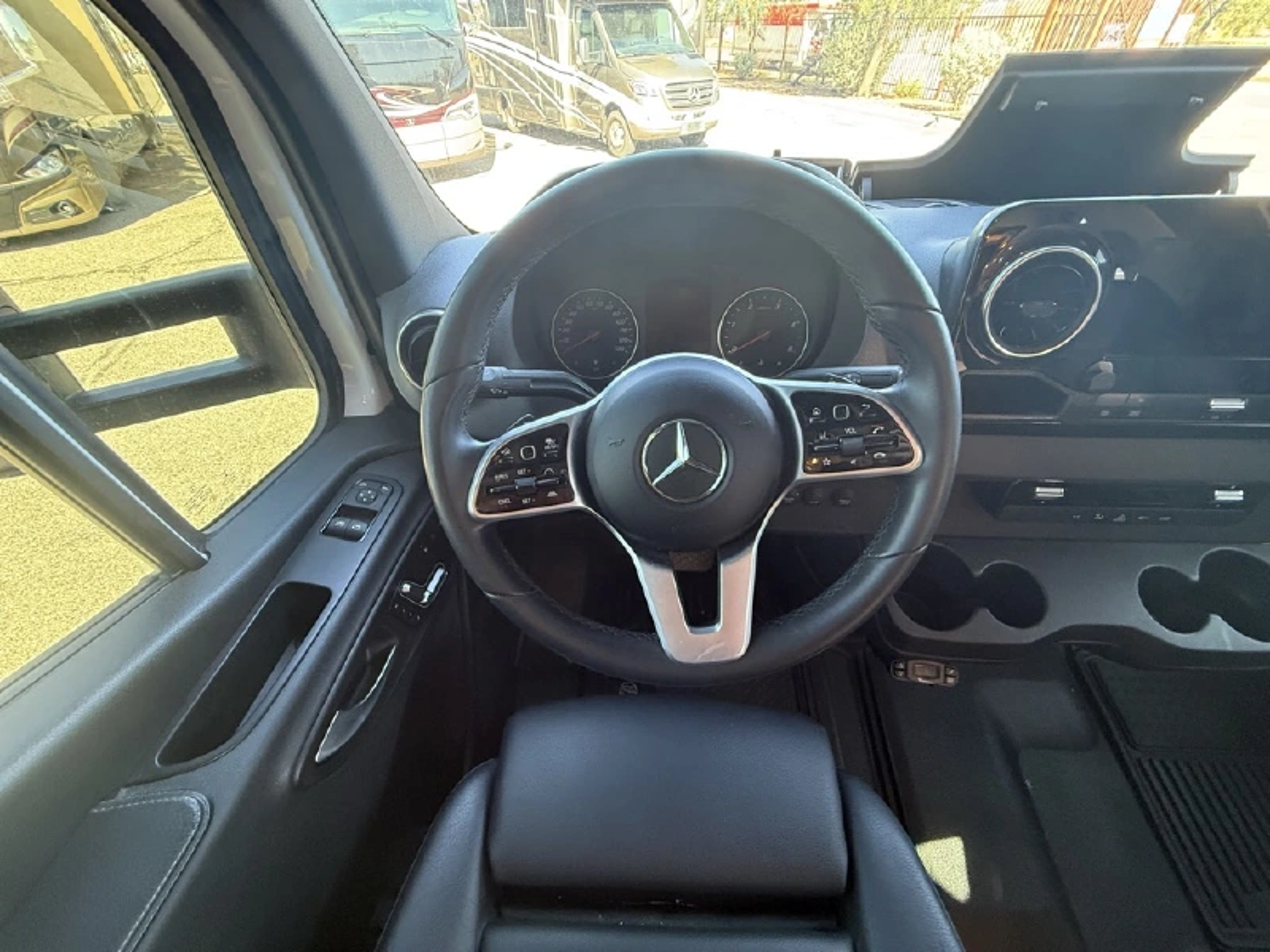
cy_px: 476
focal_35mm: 14
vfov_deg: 85.7
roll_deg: +1.6
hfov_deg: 102.1
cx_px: 635
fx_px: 514
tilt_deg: -42.1
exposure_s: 1/60
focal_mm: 2.22
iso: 400
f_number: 2.2
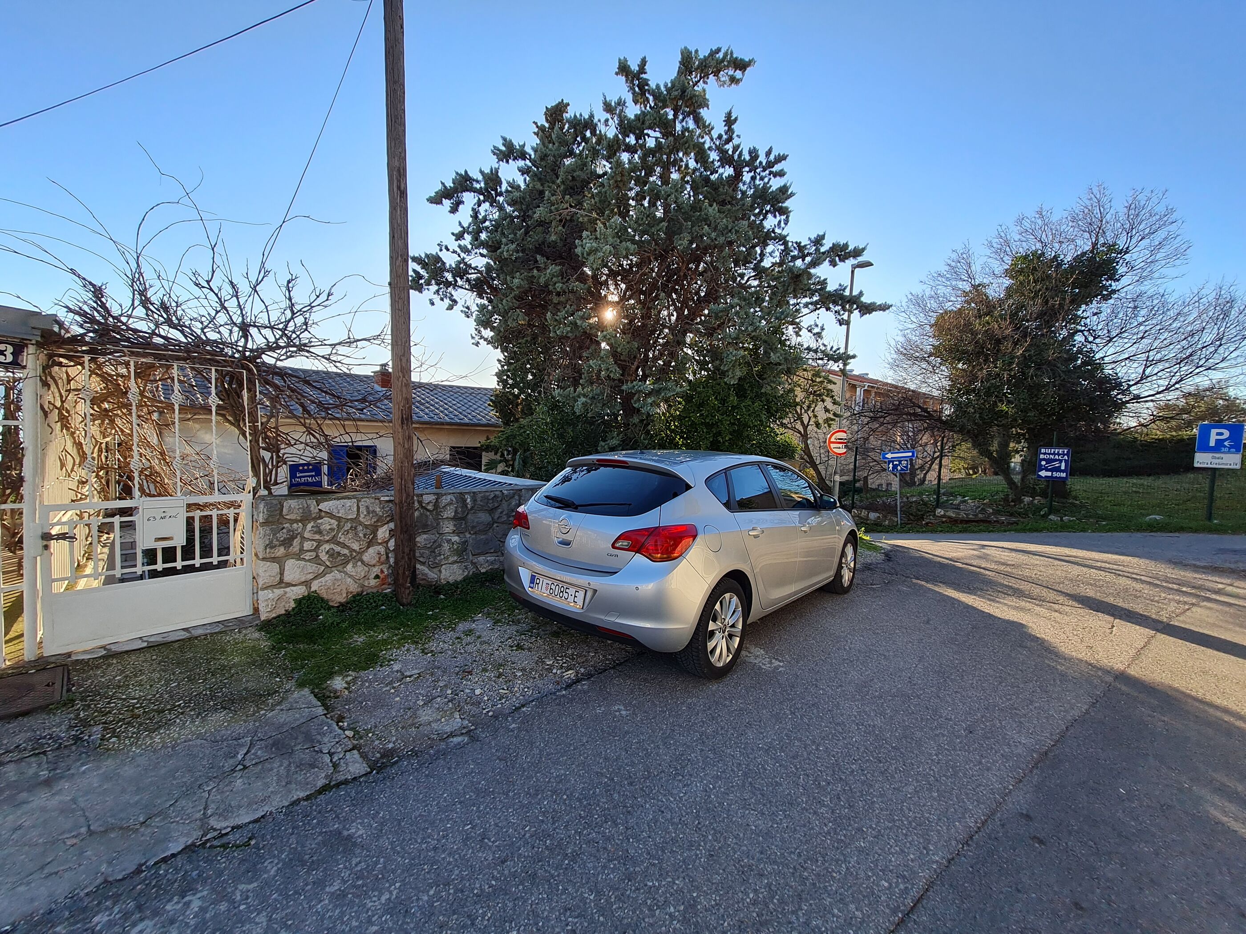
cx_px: 623
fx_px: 468
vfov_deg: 89.9
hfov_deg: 106.2
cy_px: 467
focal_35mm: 13
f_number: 2.2
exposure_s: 1/536
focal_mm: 1.74
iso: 50
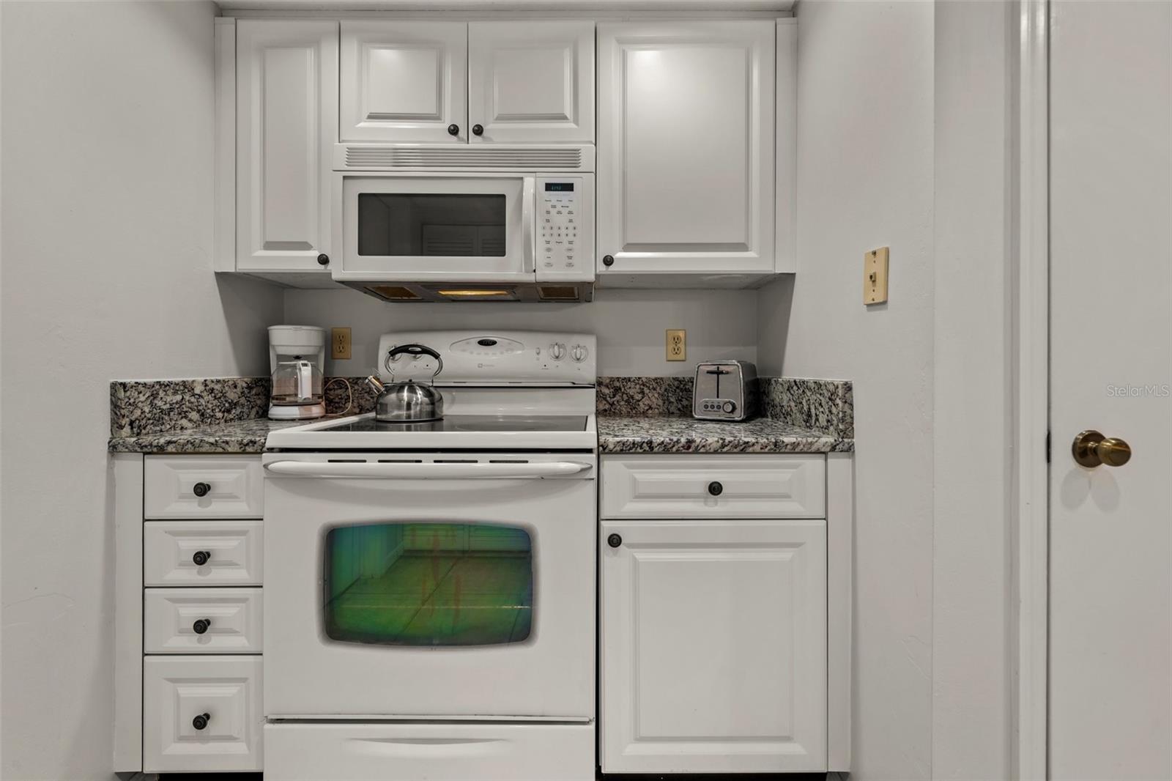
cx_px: 586
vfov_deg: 81.2
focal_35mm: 14
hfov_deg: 104.3
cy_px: 390
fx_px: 456
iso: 250
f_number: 8
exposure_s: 1/2
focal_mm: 14
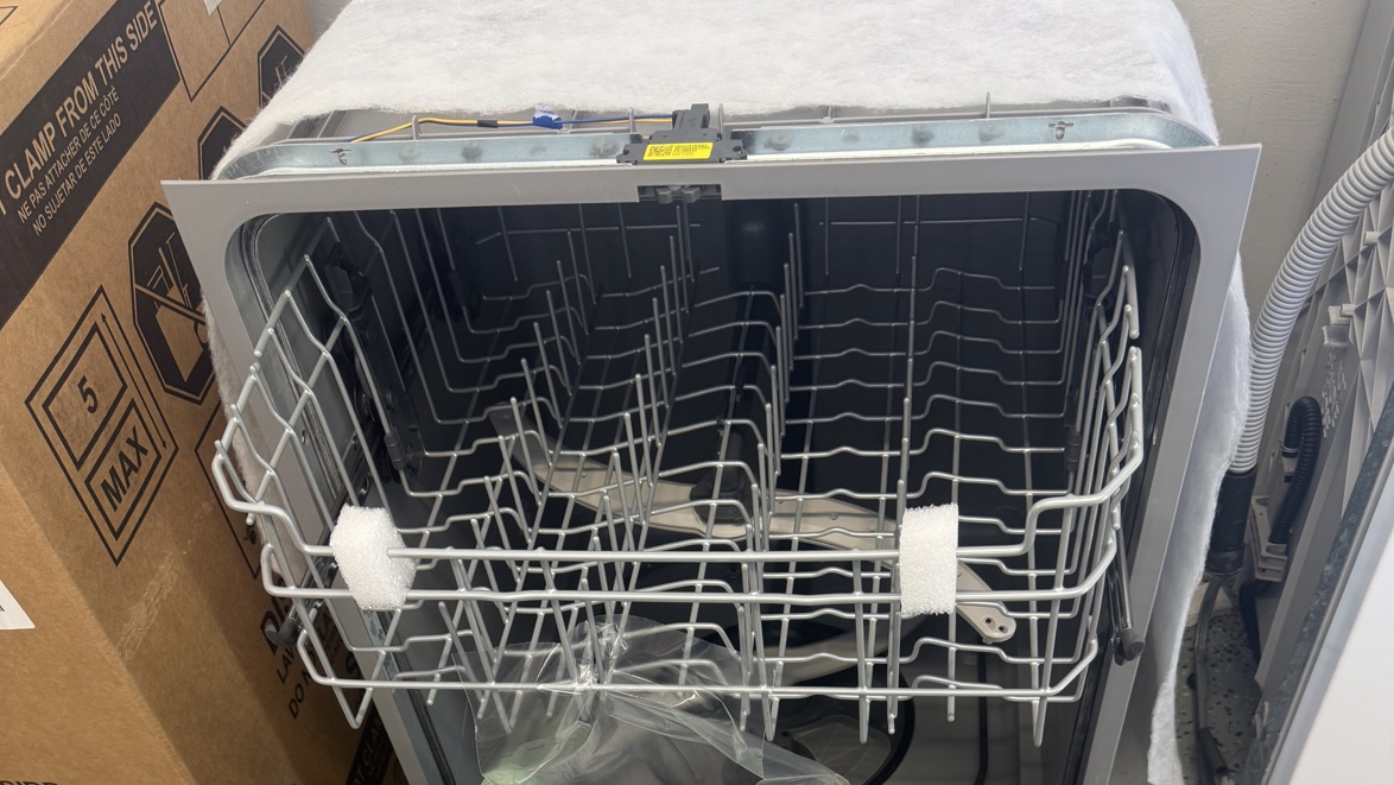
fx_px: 1294
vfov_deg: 30.4
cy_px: 852
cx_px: 698
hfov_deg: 56.6
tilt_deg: -52.8
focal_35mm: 35
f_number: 1.78
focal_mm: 6.76
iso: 160
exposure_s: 1/121
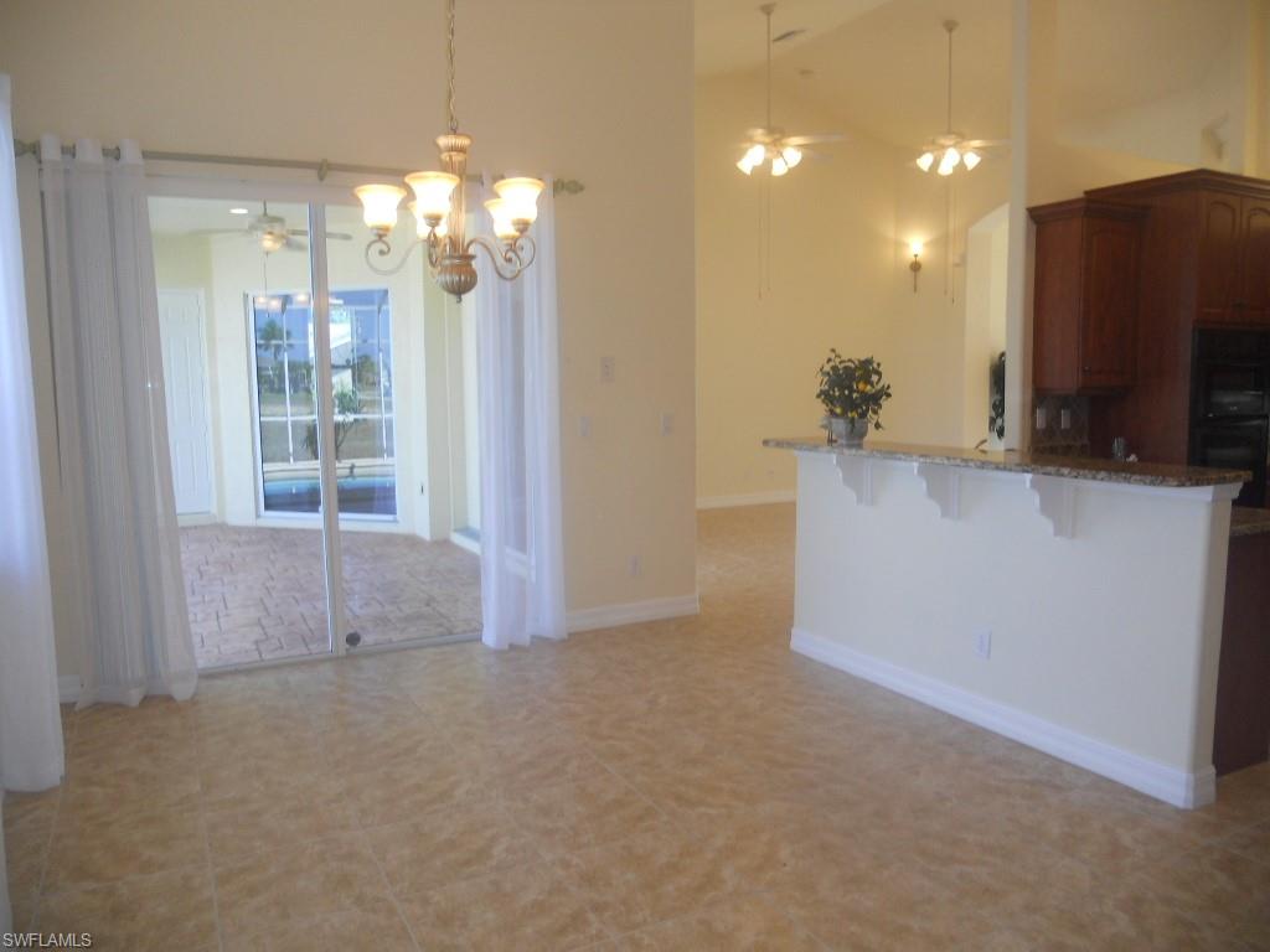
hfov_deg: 65.3
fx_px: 991
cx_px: 635
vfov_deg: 51.4
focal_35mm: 27
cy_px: 476
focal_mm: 4.9
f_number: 3.2
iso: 80
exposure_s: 1/30
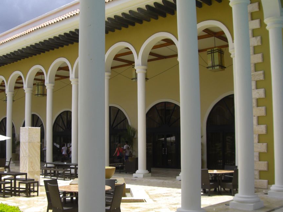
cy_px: 112
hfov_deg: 42.0
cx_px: 123
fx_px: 368
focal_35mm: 45
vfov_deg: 32.2
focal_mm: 6.2
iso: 64
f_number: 8
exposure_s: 1/125
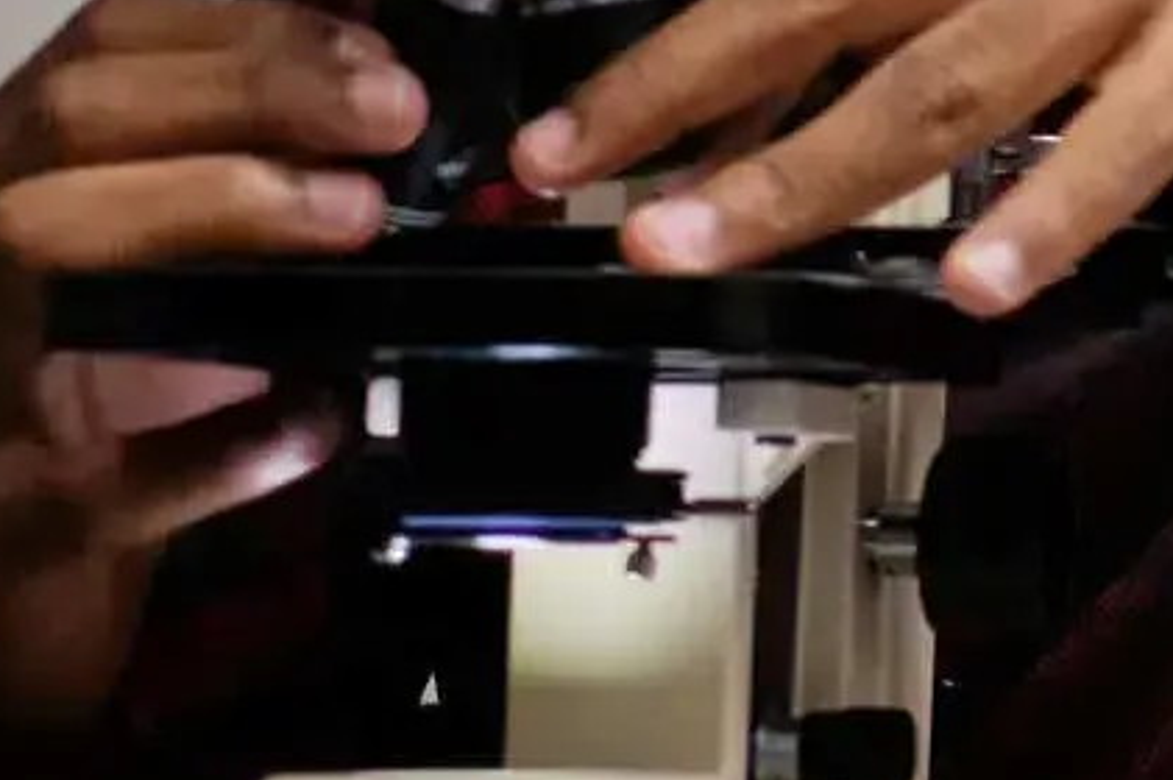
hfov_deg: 8.9
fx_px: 6935
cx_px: 2611
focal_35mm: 213
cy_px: -528
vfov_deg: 6.3
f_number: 2.5
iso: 3200
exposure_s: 1/500
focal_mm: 23
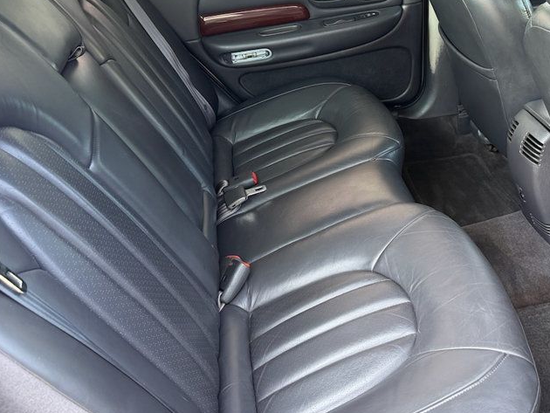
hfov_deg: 47.0
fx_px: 620
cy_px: 200
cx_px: 372
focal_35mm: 39
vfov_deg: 36.8
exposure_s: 1/121
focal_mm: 6.76
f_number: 1.78
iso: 200
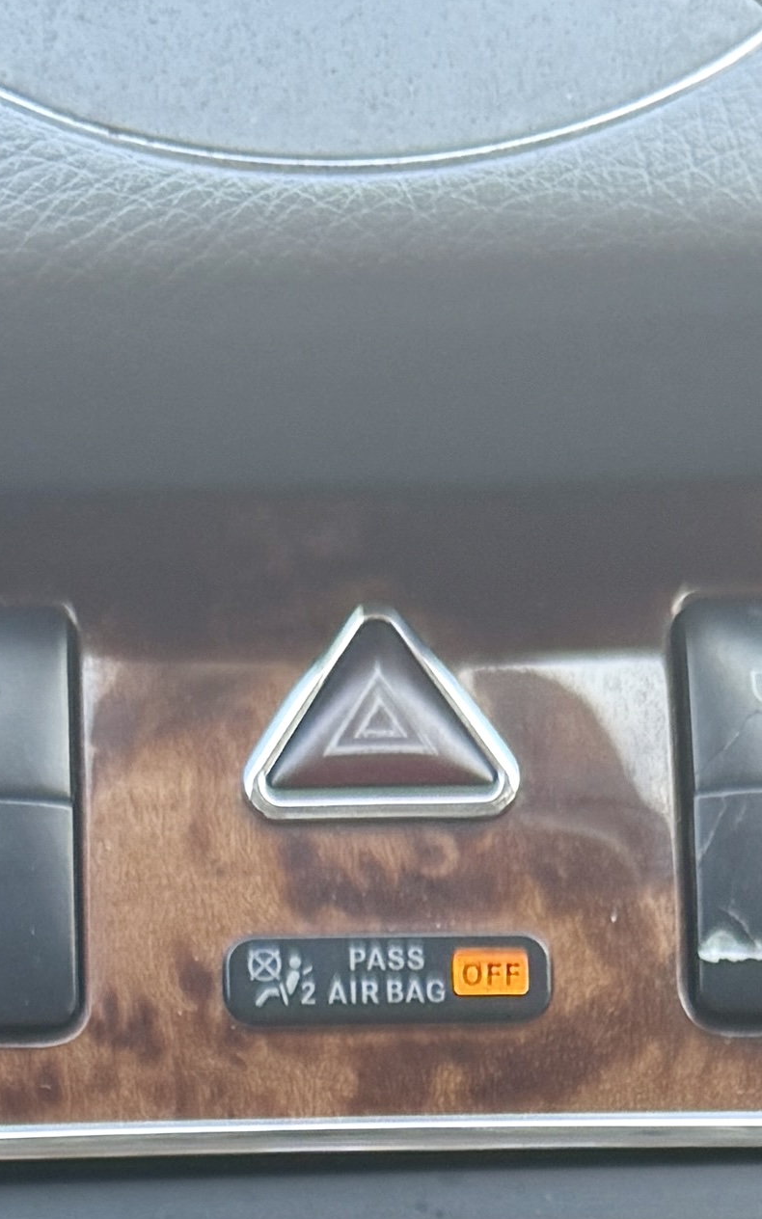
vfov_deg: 15.0
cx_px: 436
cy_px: 2373
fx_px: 3821
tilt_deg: -22.6
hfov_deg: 11.4
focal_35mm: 115
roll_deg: +3.4
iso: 125
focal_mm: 6.76
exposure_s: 1/121
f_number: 1.78
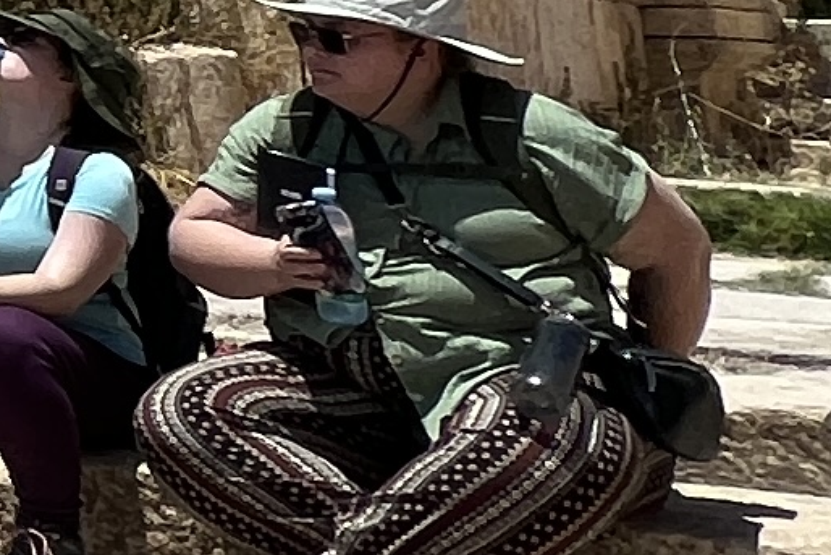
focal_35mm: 106
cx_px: -1646
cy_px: -485
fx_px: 2447
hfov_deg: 11.4
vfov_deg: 11.8
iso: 32
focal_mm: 1.57
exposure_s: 1/2096
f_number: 1.8
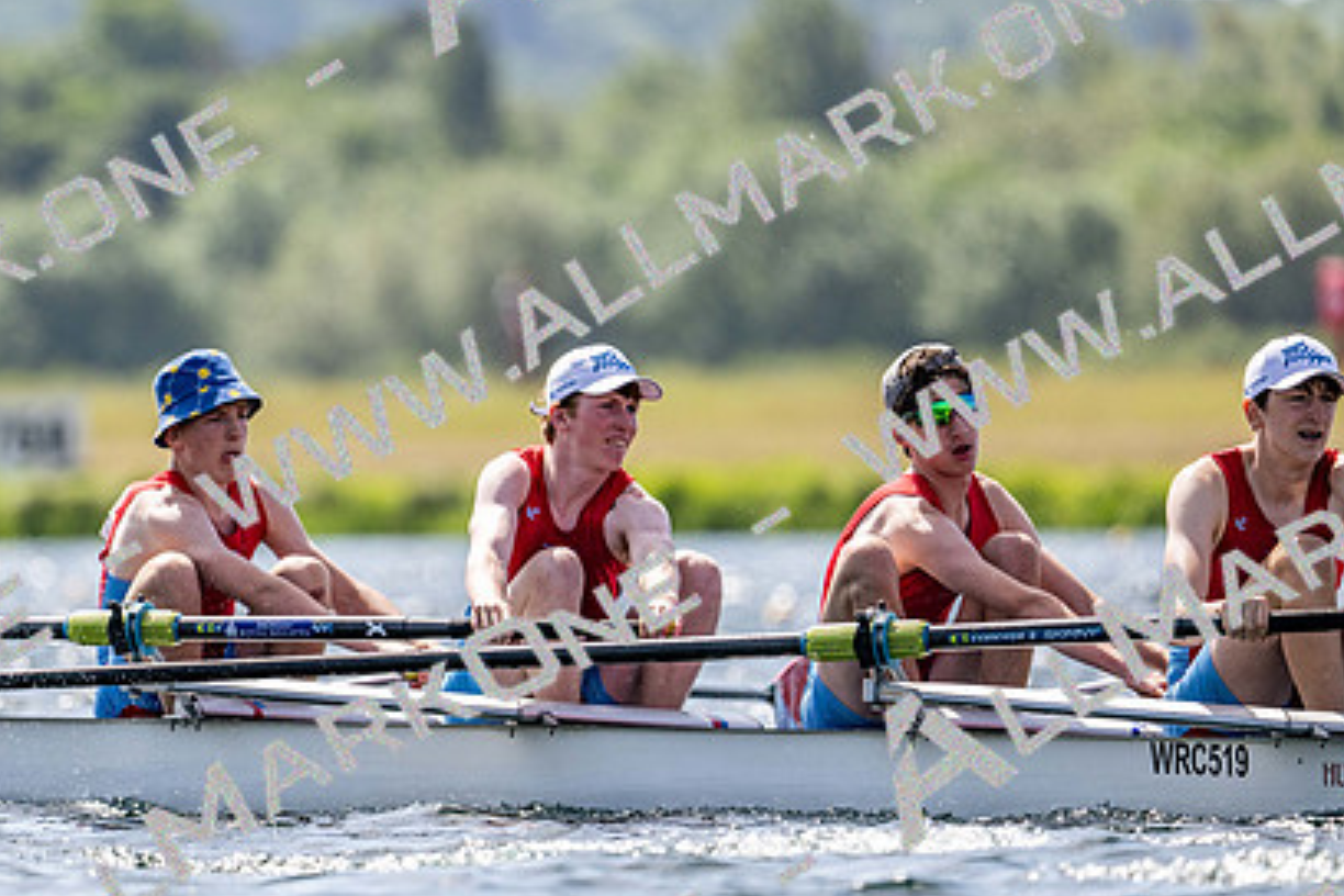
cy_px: 539
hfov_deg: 3.6
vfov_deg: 2.4
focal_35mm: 569
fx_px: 21241
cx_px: 603
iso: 250
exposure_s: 1/2500
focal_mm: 400
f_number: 4.5
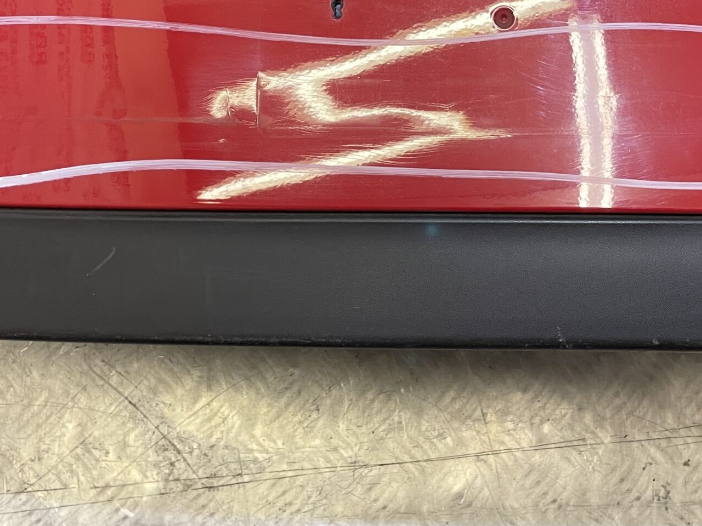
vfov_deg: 27.1
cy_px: 54
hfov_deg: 36.2
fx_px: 1055
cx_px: 497
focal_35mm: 52
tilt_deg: -69.4
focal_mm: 4.2
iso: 125
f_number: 1.6
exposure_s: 1/50
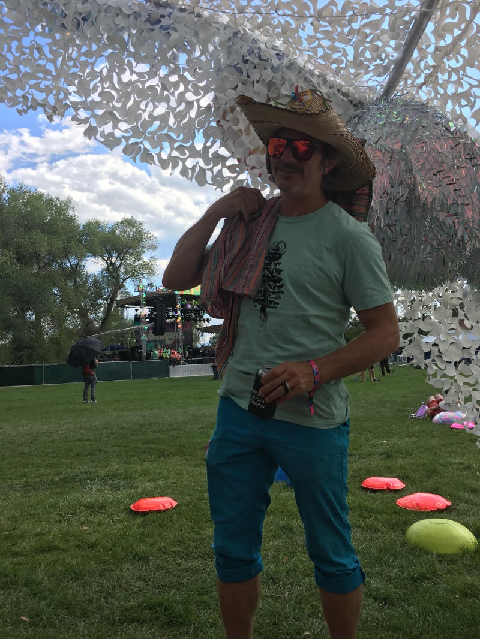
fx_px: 536
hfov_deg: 48.2
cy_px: 320
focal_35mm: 29
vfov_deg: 61.6
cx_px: 240
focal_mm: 4.15
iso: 25
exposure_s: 1/769
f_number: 2.2
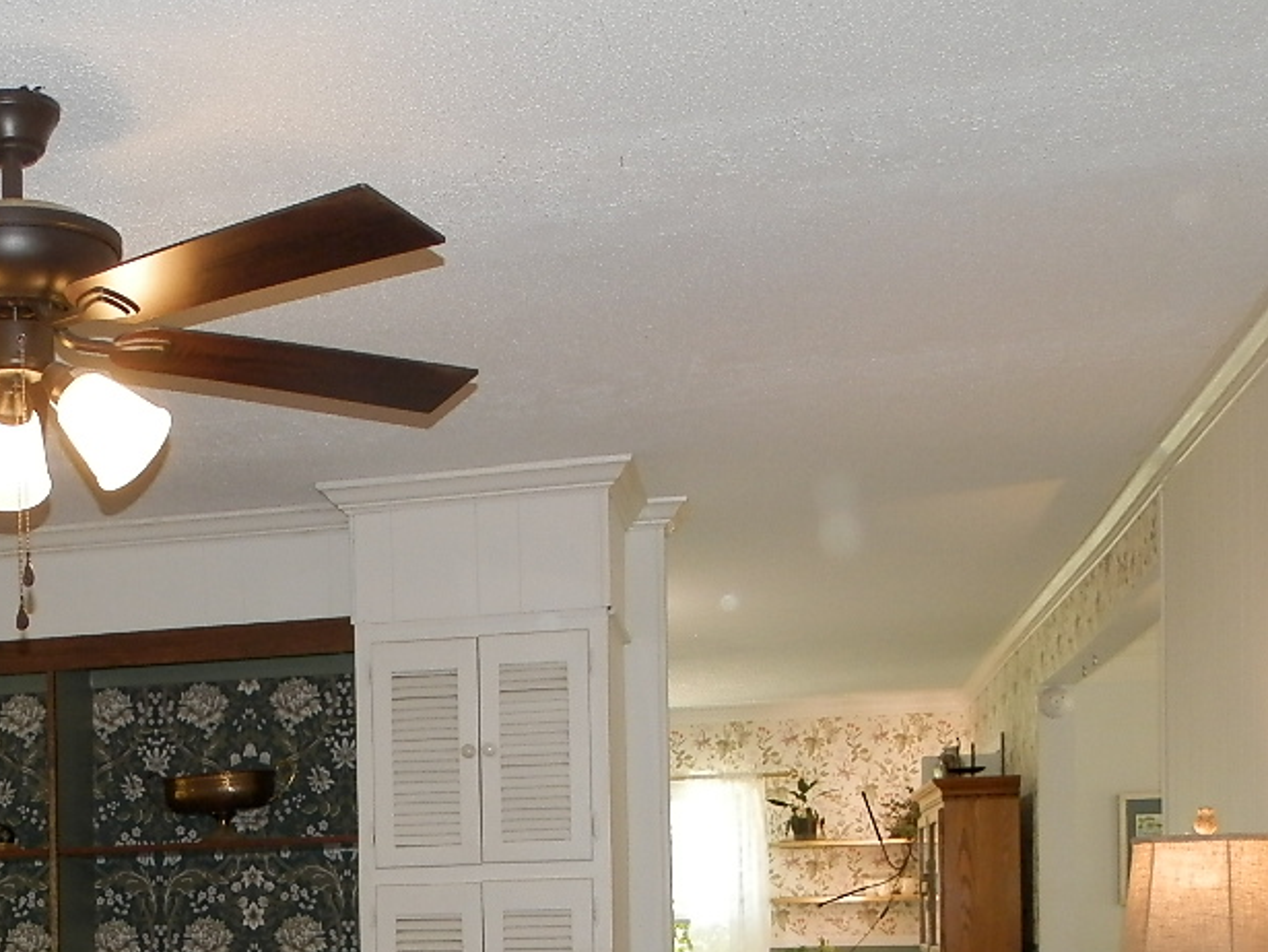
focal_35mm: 52
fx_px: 1906
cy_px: 960
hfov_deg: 35.3
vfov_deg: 26.5
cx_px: 204
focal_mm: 4.5
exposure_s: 1/30
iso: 125
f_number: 3.1
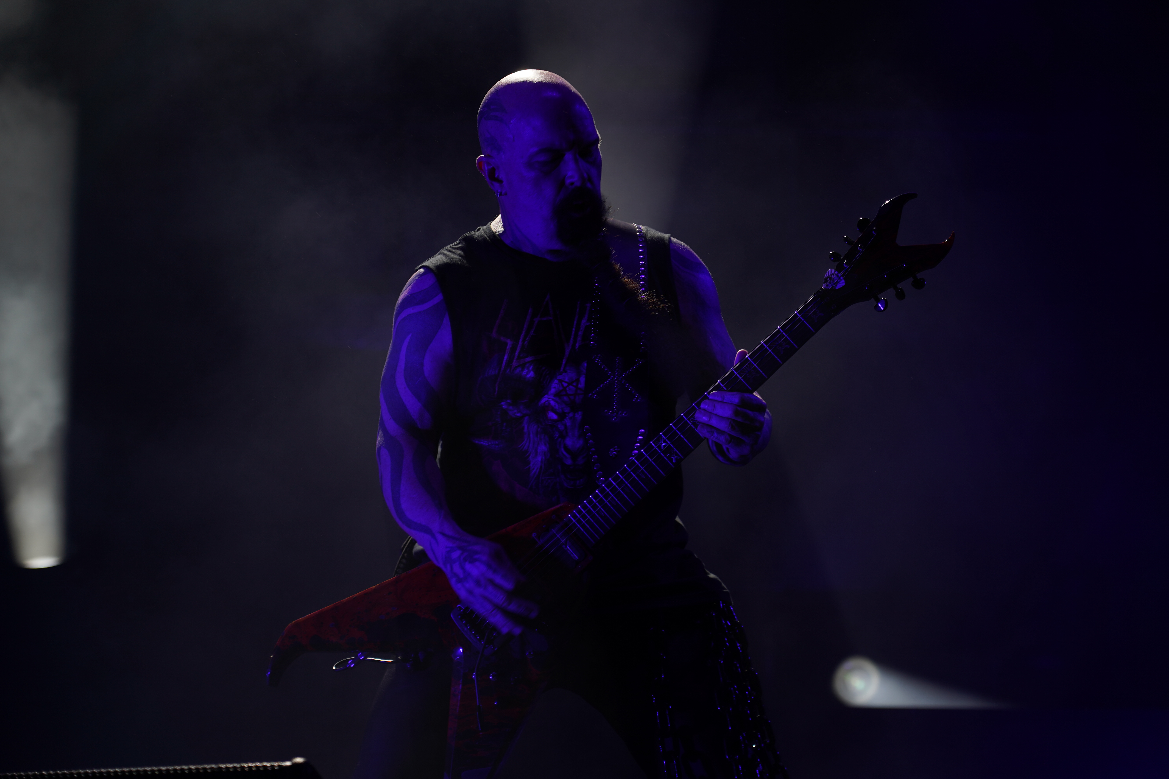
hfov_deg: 19.5
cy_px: 390
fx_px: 3409
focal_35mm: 105
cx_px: 584
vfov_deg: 13.0
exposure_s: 1/160
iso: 100
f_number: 4.5
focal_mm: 105
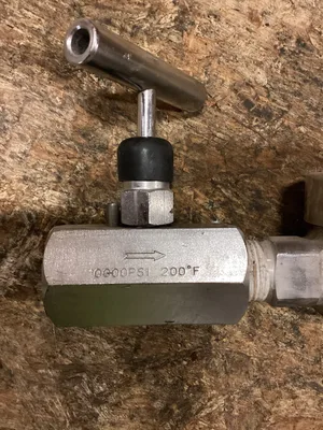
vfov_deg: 58.4
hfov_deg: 45.4
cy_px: 215
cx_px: 162
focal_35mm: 31
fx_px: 386
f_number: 2.4
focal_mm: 3.3
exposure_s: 1/60
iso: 320
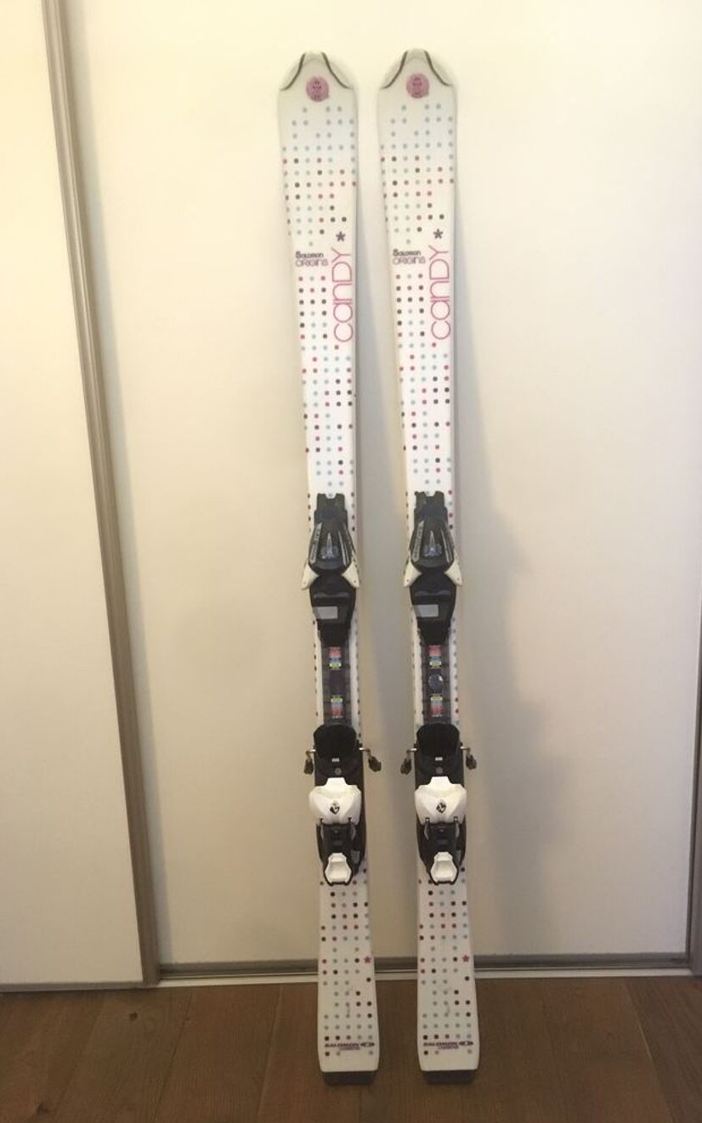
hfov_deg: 40.5
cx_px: 404
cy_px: 565
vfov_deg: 61.2
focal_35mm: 31
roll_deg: +1.5
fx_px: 949
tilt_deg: -16.2
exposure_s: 1/17
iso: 320
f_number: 2.2
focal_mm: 4.15
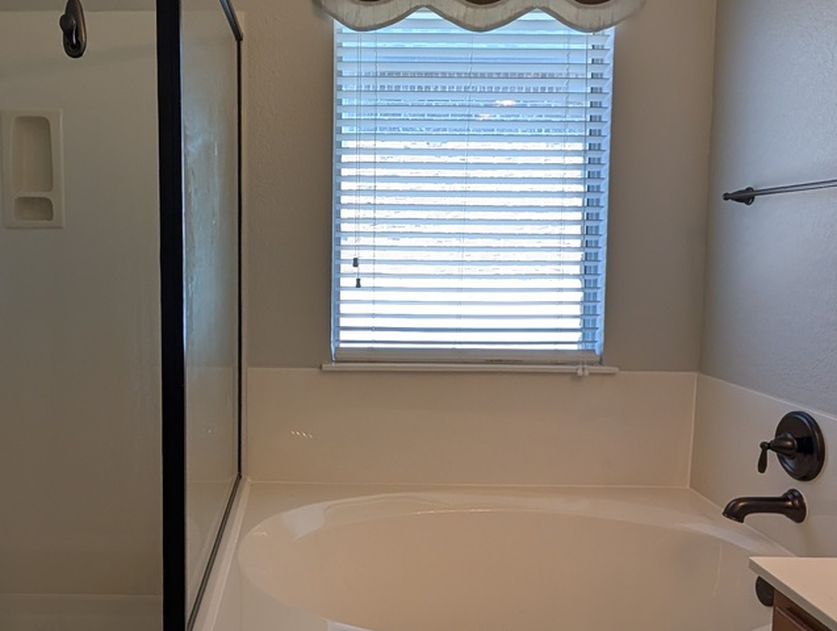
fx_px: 654
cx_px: 307
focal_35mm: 27
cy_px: 298
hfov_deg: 64.2
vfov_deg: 51.5
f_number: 1.7
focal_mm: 2.02
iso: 48
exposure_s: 1/242
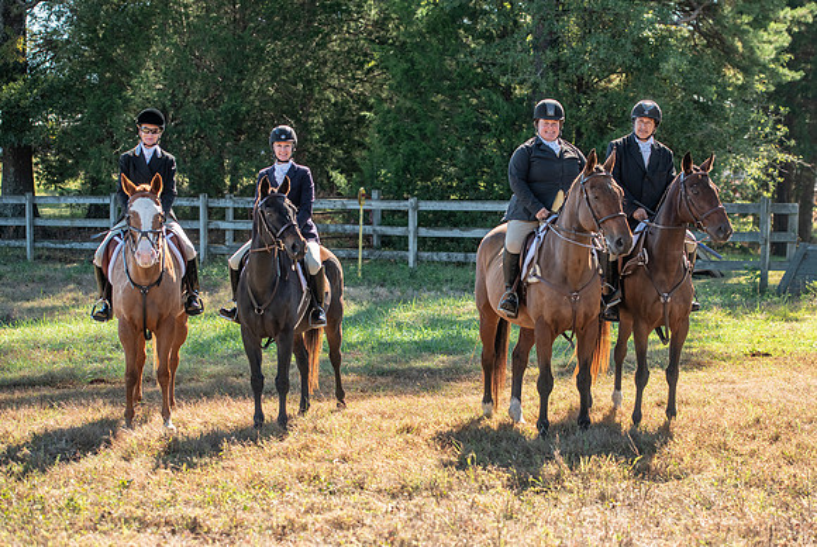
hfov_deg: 24.6
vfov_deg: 16.6
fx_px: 1867
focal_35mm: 82
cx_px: 480
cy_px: 320
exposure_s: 1/320
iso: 280
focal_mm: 70
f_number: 4
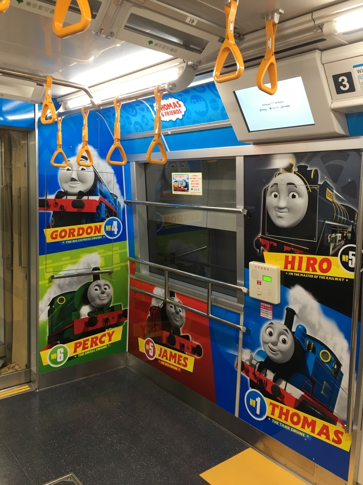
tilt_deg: -5.5
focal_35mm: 29
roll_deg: -2.8
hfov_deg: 48.2
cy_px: 242
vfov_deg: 61.7
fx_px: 405
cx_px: 182
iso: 25
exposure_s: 1/15
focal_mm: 4.15
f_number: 2.2
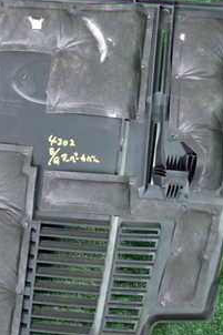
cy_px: 190
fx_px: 577
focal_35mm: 62
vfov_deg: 32.4
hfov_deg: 21.6
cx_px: 47
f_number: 2.3
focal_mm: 5.4
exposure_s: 1/50
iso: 1000
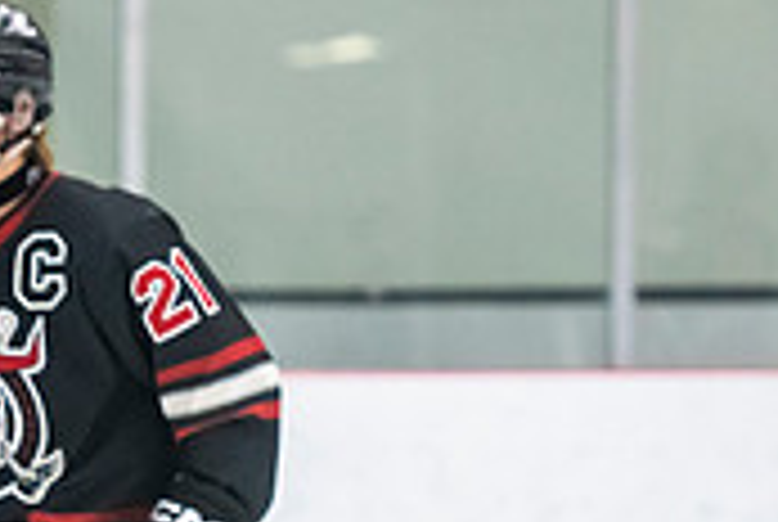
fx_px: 11062
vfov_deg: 2.7
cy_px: 797
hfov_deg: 4.0
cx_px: -88
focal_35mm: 511
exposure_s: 1/800
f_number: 3.2
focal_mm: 135
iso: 2500
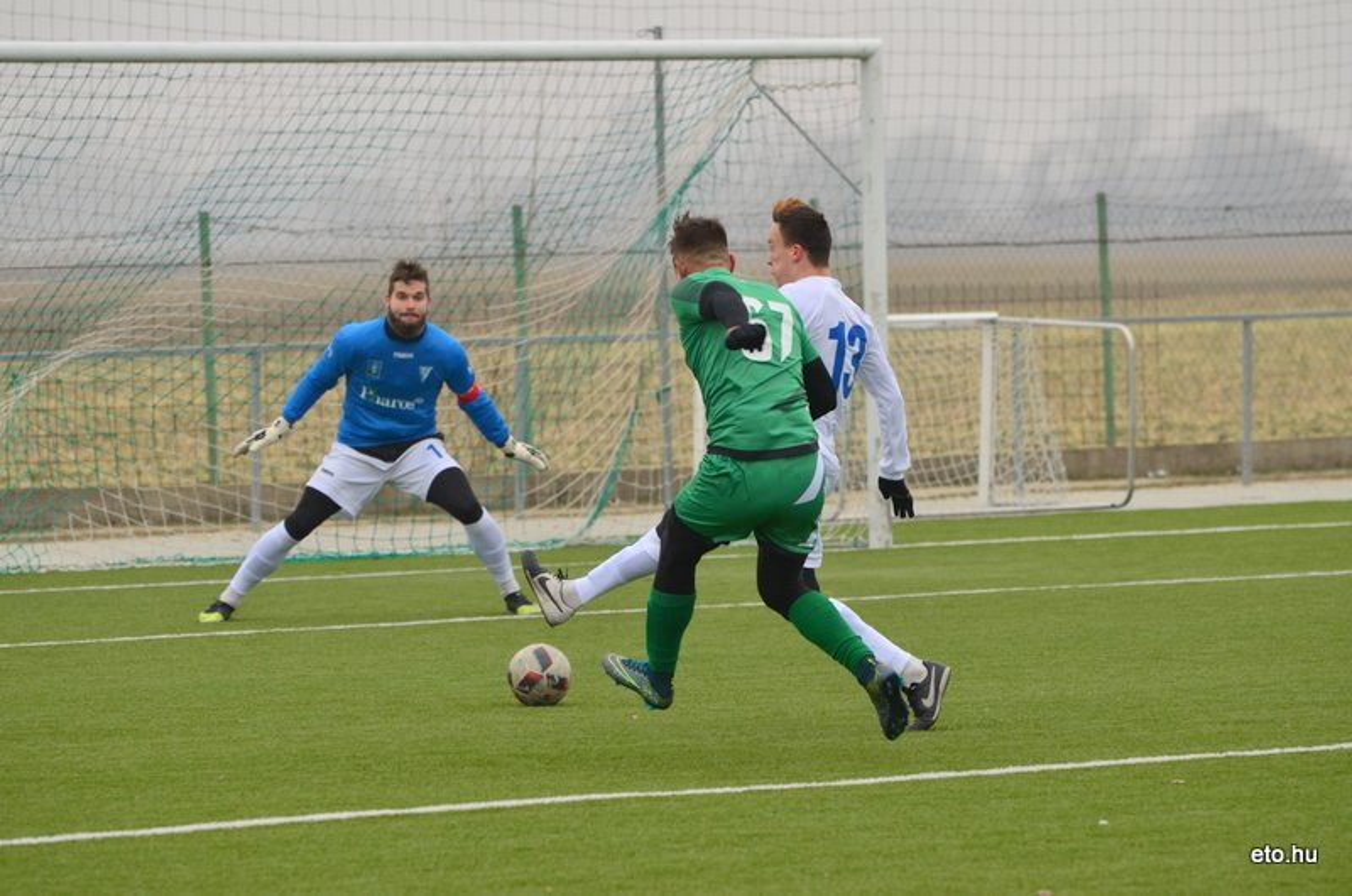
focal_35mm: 292
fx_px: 10963
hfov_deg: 7.1
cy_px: 448
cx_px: 676
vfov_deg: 4.7
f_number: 5.3
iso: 800
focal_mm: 195
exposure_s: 1/800
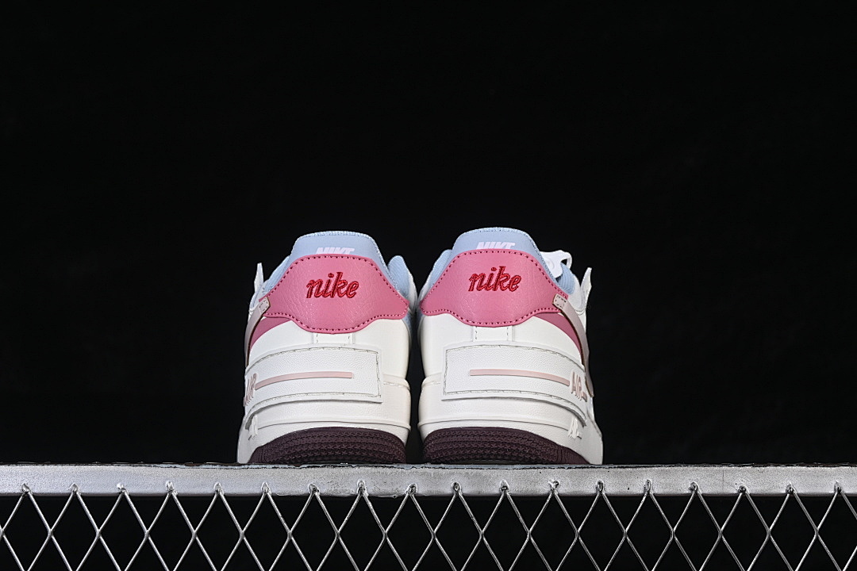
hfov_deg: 27.0
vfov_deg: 18.2
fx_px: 1785
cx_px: 428
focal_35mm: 75
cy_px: 286
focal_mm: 50
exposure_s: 1/80
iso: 160
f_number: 8
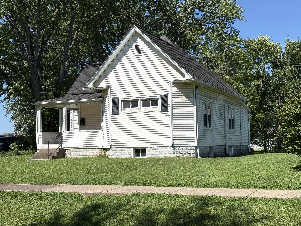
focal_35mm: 52
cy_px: 113
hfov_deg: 36.8
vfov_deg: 28.0
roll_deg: +1.3
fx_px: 452
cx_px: 150
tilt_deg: +5.0
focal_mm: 5.96
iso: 32
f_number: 1.6
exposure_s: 1/4630
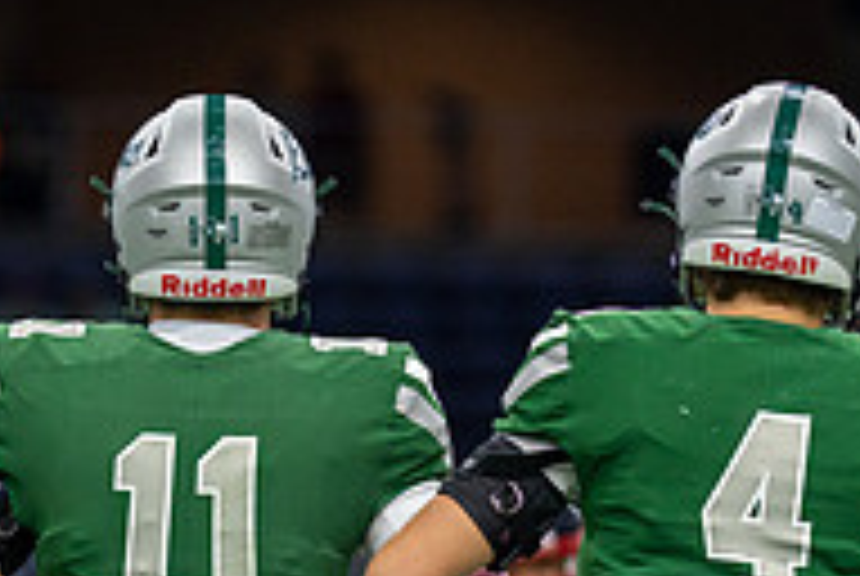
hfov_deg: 4.8
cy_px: 873
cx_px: 261
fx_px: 10168
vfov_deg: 3.2
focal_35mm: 425
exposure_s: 1/1250
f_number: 1.8
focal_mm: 135
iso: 1250
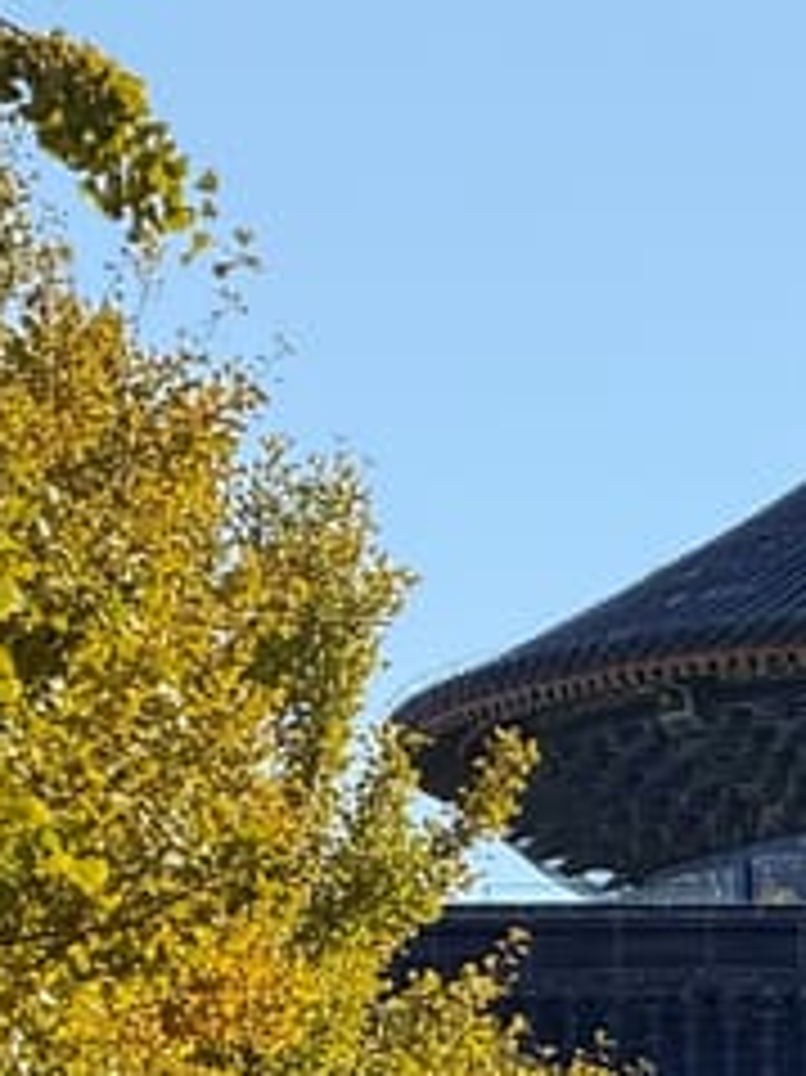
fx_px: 16842
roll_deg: +0.3
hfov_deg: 2.7
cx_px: 1454
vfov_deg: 3.7
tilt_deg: +8.6
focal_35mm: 542
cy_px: 882
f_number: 2.8
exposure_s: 1/1613
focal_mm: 15.66
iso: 50
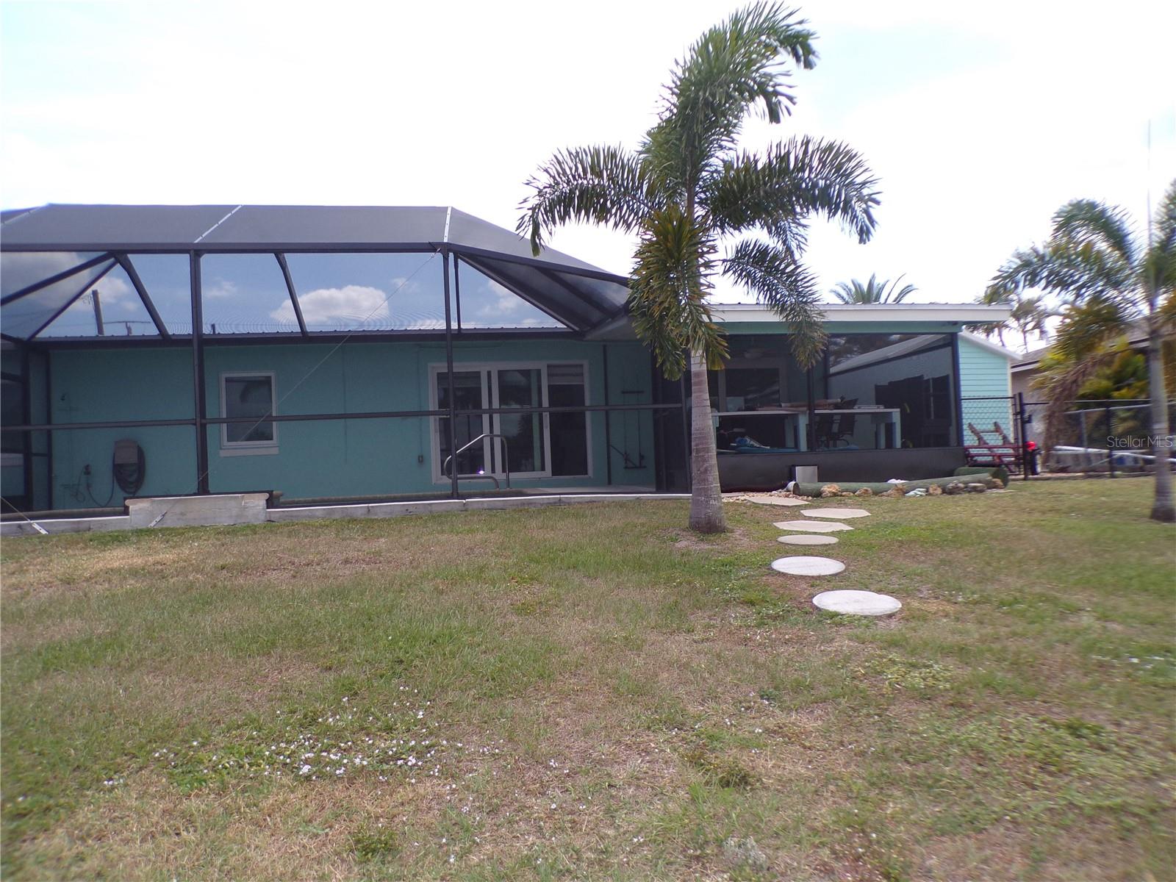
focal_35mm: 24
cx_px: 588
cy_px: 441
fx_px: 815
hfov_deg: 71.6
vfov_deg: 56.8
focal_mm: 4.3
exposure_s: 1/800
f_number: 3
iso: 80
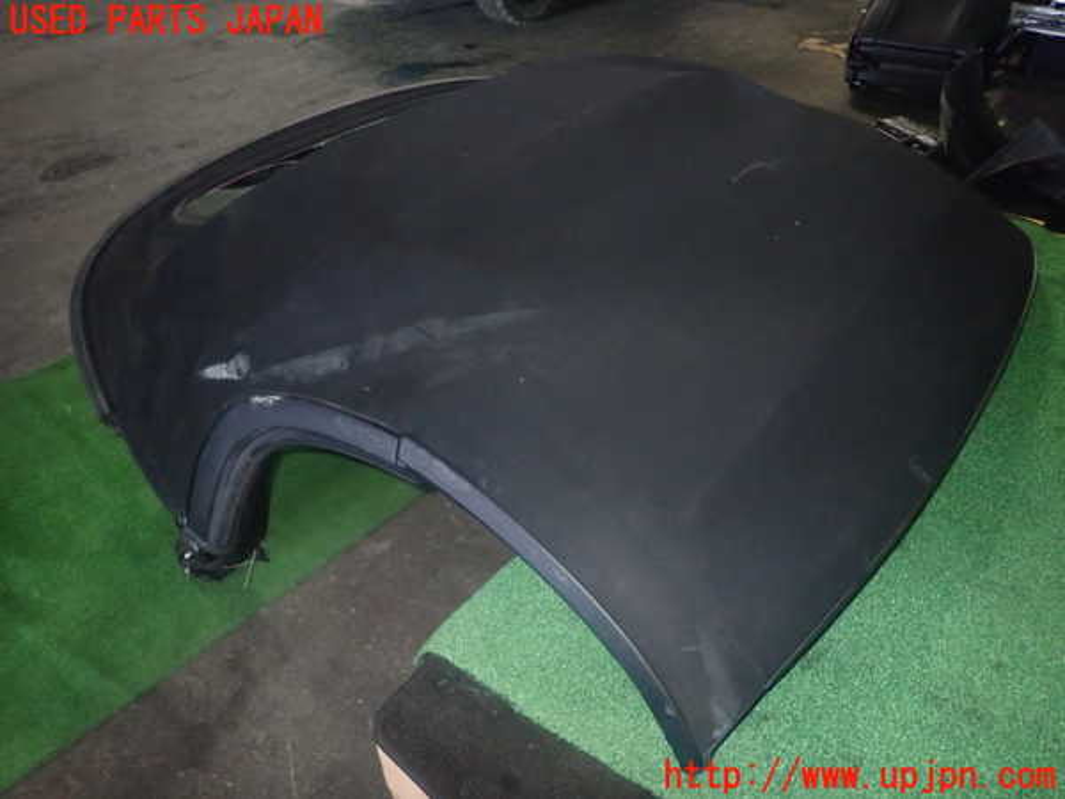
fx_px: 769
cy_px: 400
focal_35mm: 25
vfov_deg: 54.9
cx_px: 532
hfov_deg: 69.4
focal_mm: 4.5
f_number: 5.6
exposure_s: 1/30
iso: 1000
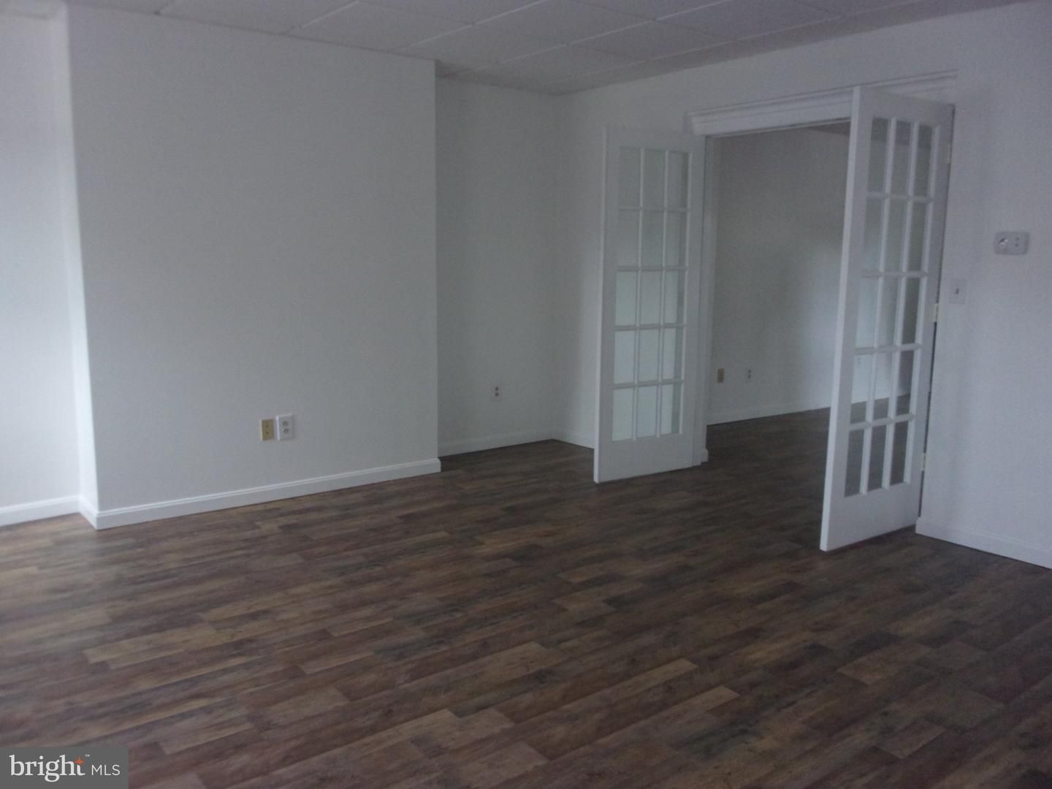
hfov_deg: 63.4
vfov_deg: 49.7
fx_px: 851
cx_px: 526
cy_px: 394
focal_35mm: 28
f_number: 3.9
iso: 320
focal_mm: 5.1
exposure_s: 1/34
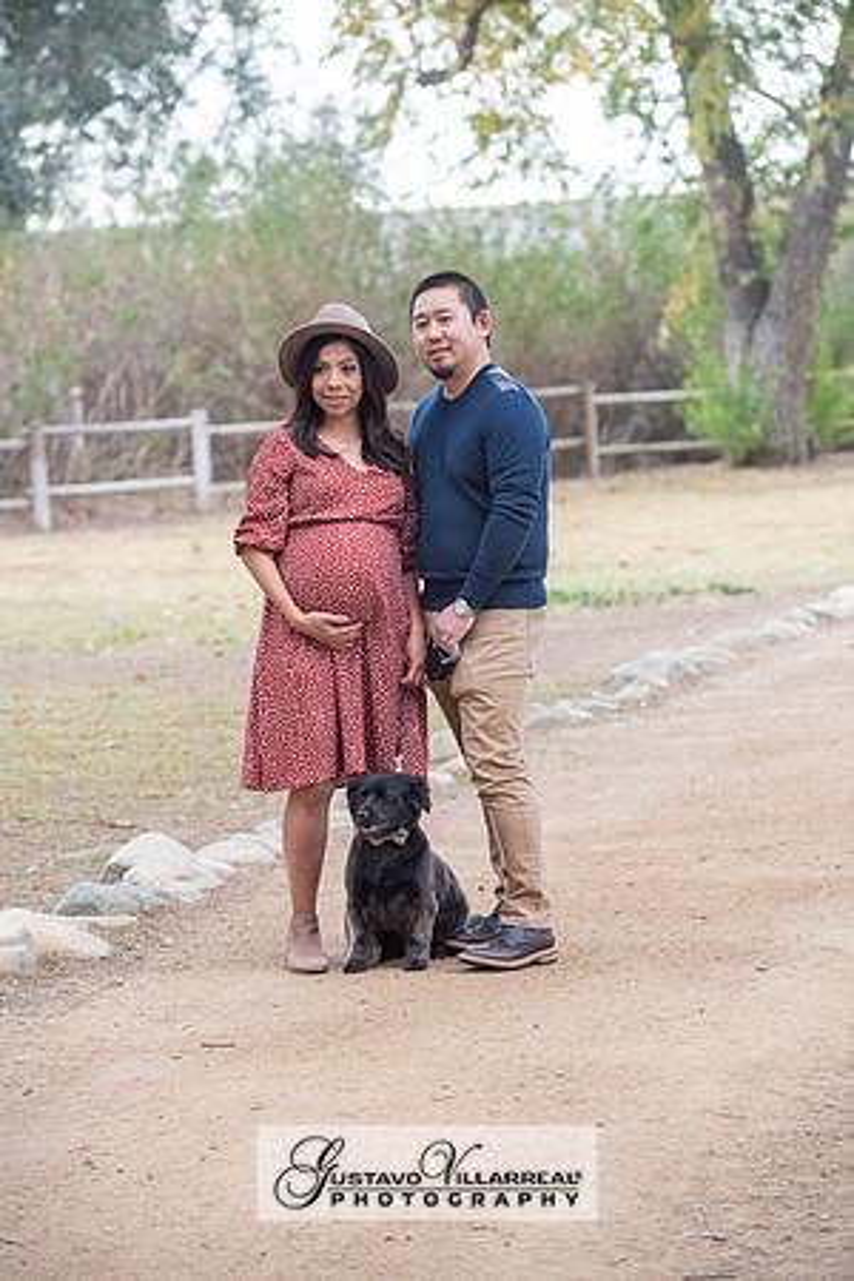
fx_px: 4448
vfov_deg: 16.4
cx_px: 427
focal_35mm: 125
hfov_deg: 11.0
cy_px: 640
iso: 640
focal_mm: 125
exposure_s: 1/125
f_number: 4.5
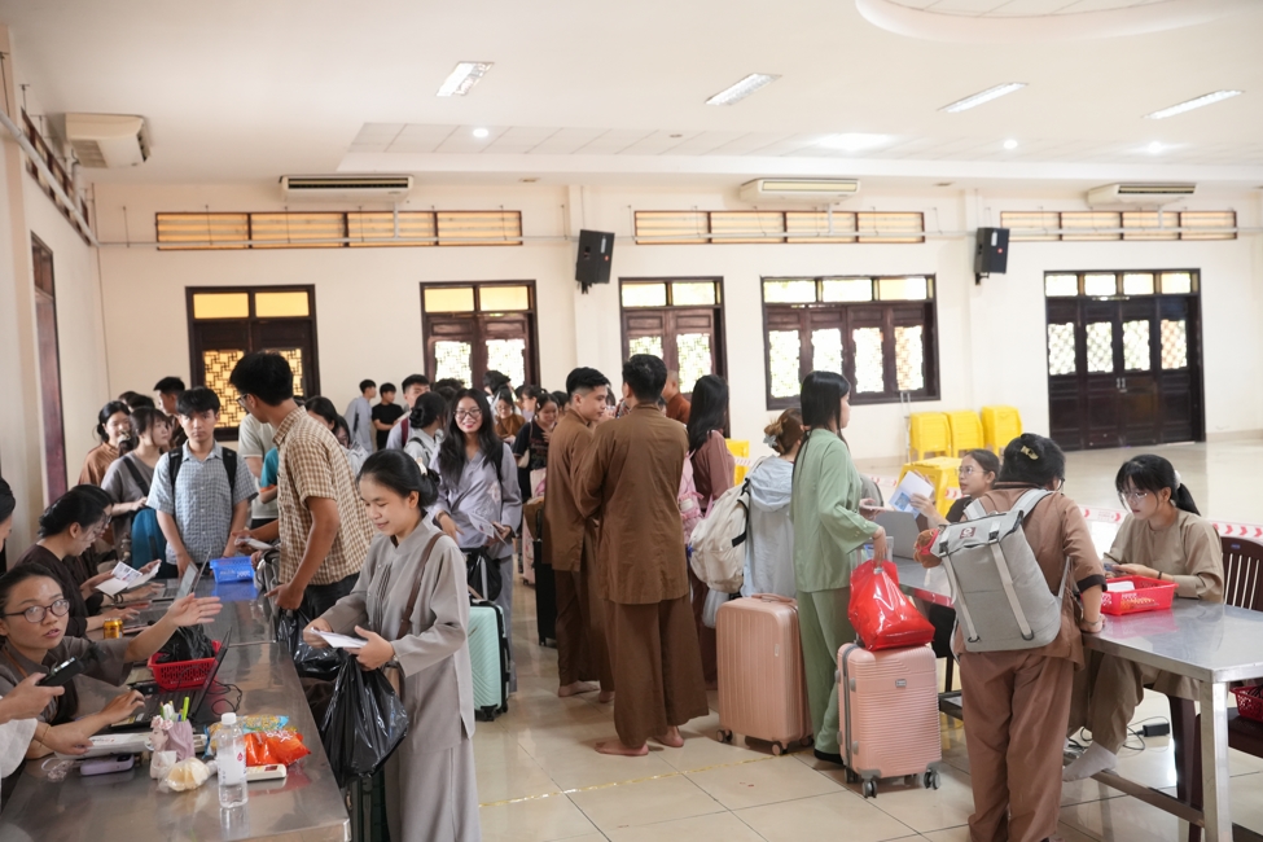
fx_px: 1228
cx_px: 632
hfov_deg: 54.4
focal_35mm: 35
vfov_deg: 37.9
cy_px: 421
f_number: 3.5
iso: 4000
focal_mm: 35
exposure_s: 1/100
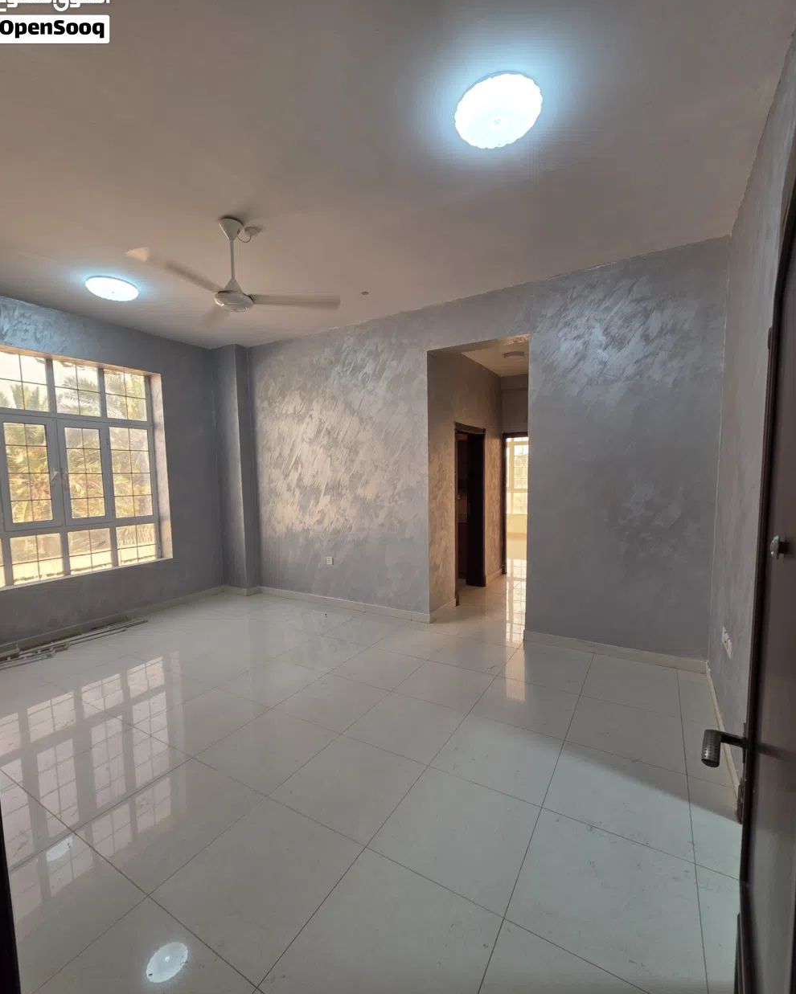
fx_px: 412
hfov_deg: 88.0
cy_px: 515
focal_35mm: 14
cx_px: 385
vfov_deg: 100.7
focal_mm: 2.2
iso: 80
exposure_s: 1/100
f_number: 1.9
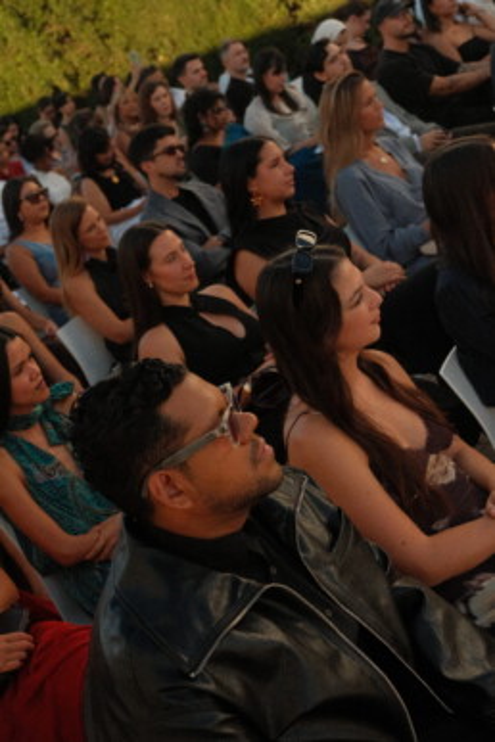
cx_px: 248
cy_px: 371
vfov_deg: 42.7
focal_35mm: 46
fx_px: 949
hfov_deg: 29.2
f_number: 4
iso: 2500
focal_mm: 30.8
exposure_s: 1/8000
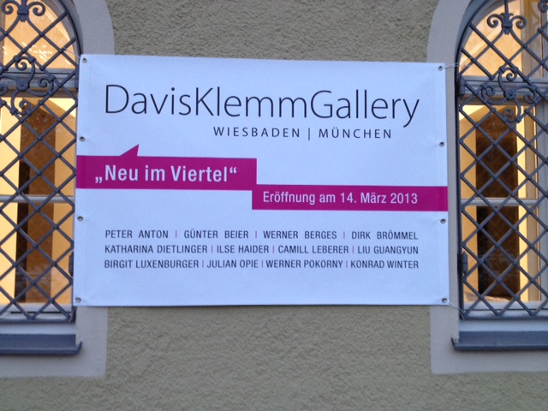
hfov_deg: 52.6
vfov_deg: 40.7
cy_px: 206
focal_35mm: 35
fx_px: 554
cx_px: 274
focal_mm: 4.28
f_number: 2.4
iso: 125
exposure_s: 1/20
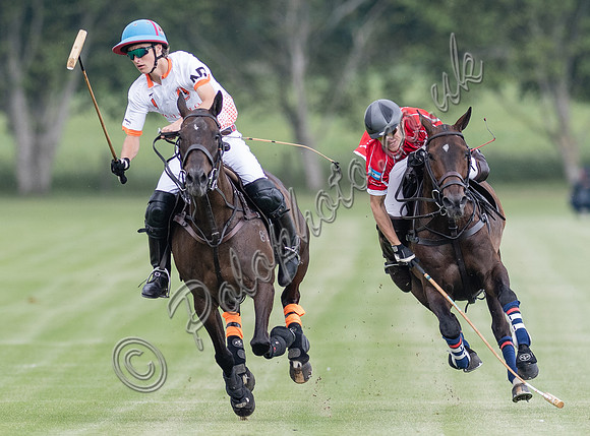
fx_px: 16751
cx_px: 261
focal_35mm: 988
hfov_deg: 2.0
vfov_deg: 1.5
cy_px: 190
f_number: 2.8
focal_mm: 300
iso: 320
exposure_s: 1/1600
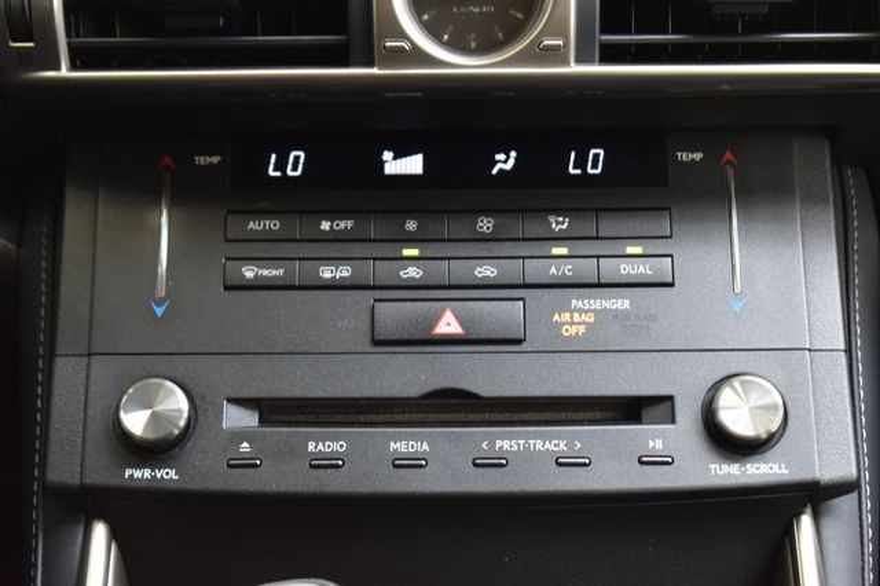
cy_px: 293
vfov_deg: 16.5
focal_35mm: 82
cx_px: 440
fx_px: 2016
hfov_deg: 24.6
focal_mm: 55
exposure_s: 1/15
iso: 900
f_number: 6.3
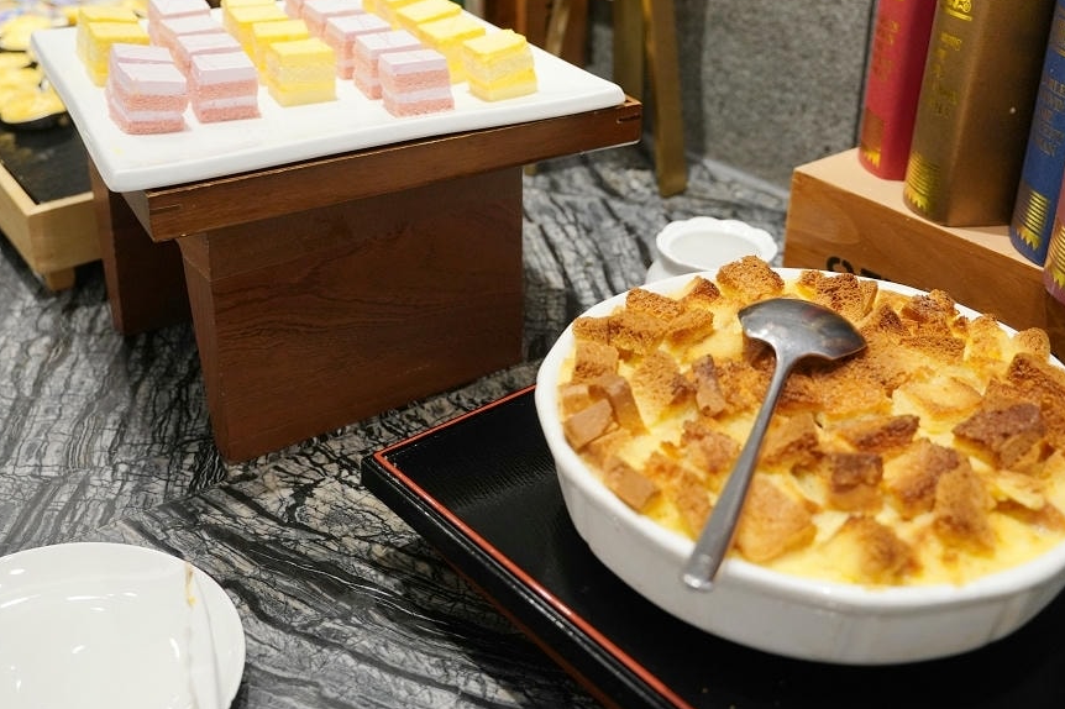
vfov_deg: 33.8
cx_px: 515
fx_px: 1153
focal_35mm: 39
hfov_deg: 49.6
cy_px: 219
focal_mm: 28
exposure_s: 1/160
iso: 1250
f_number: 4
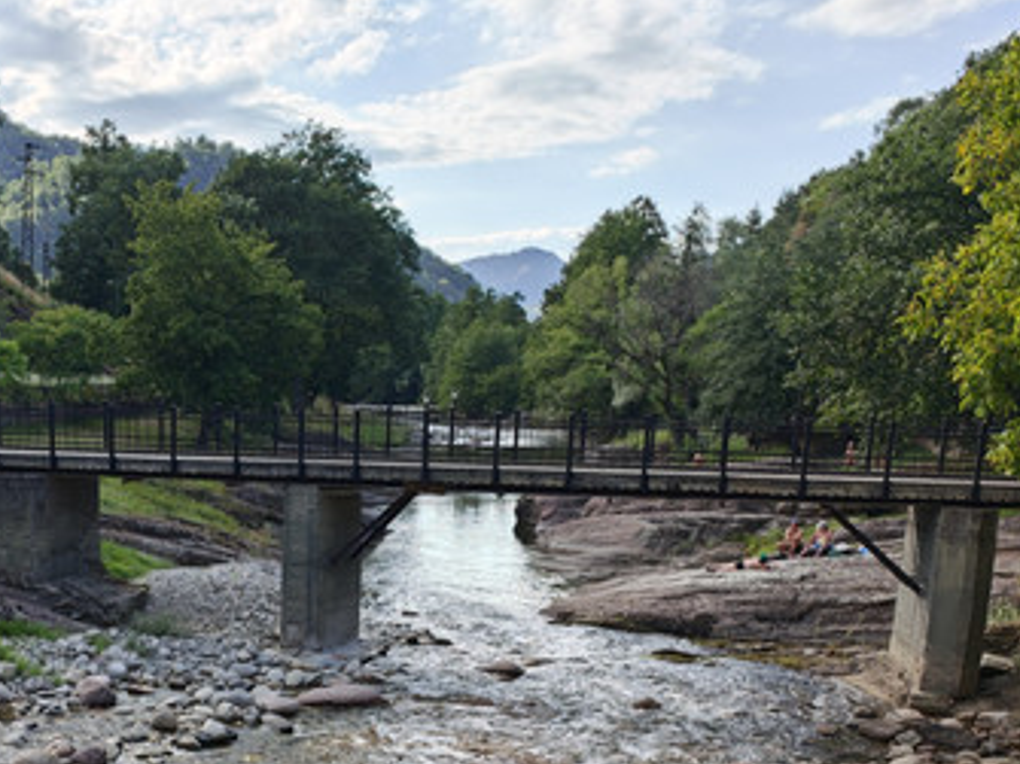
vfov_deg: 31.3
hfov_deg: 41.9
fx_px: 1296
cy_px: 696
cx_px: 274
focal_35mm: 44
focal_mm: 7.73
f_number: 1.5
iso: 50
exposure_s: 1/300
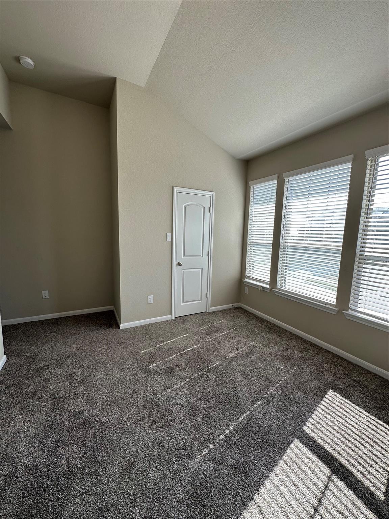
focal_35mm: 14
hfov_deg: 85.7
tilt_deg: -7.5
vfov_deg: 102.1
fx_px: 210
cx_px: 194
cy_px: 260
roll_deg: -1.7
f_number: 2.2
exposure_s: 1/187
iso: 40
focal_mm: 2.22
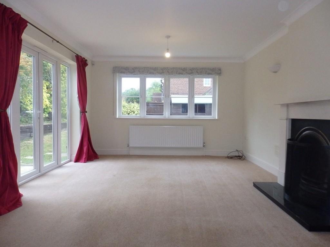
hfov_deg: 69.4
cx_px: 165
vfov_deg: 54.9
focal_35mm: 25
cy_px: 124
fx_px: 238
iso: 800
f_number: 3
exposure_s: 1/320
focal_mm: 4.5
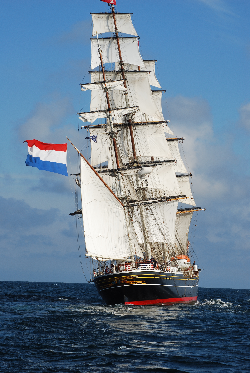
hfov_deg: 9.2
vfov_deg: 13.7
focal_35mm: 150
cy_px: 186
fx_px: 1558
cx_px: 125
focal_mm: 100
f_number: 10
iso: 100
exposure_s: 1/320
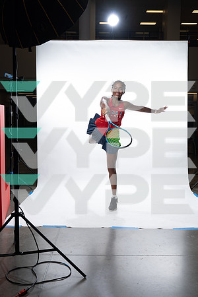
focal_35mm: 39
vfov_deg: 49.6
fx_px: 322
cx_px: 99
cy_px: 148
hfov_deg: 34.2
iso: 200
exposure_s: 1/250
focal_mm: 39
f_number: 5.6
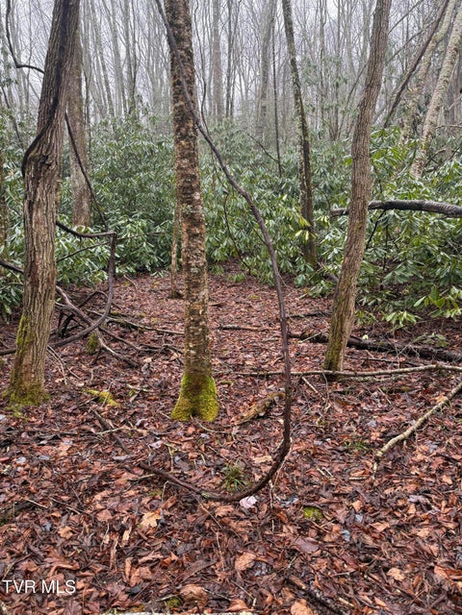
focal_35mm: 24
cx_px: 231
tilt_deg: +2.3
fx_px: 427
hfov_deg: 56.8
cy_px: 308
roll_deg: +2.8
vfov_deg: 71.6
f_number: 1.78
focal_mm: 6.76
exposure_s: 1/121
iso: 100
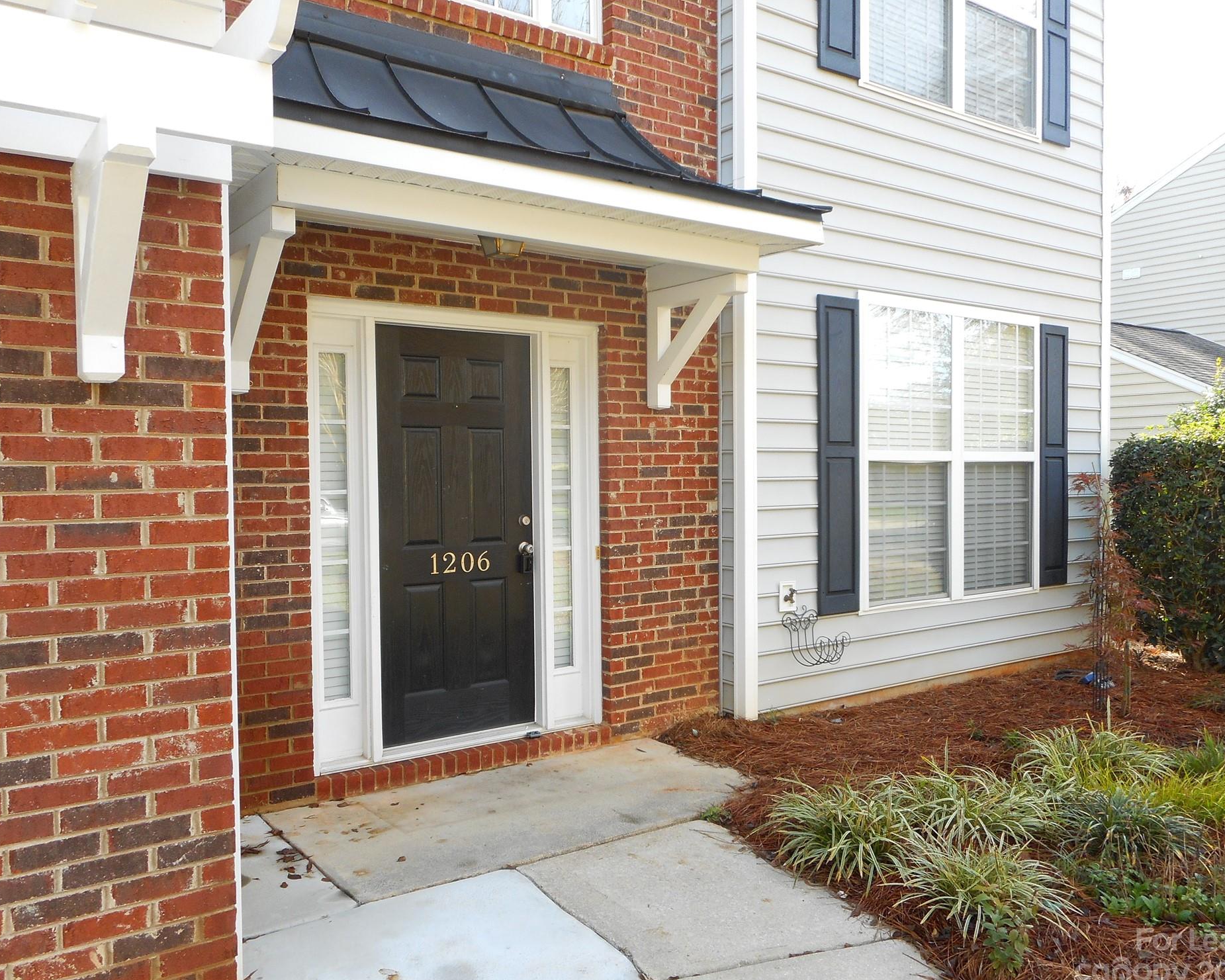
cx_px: 594
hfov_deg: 64.1
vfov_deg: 53.2
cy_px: 497
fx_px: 979
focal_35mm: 27
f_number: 3.7
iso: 80
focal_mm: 4.5
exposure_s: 1/80
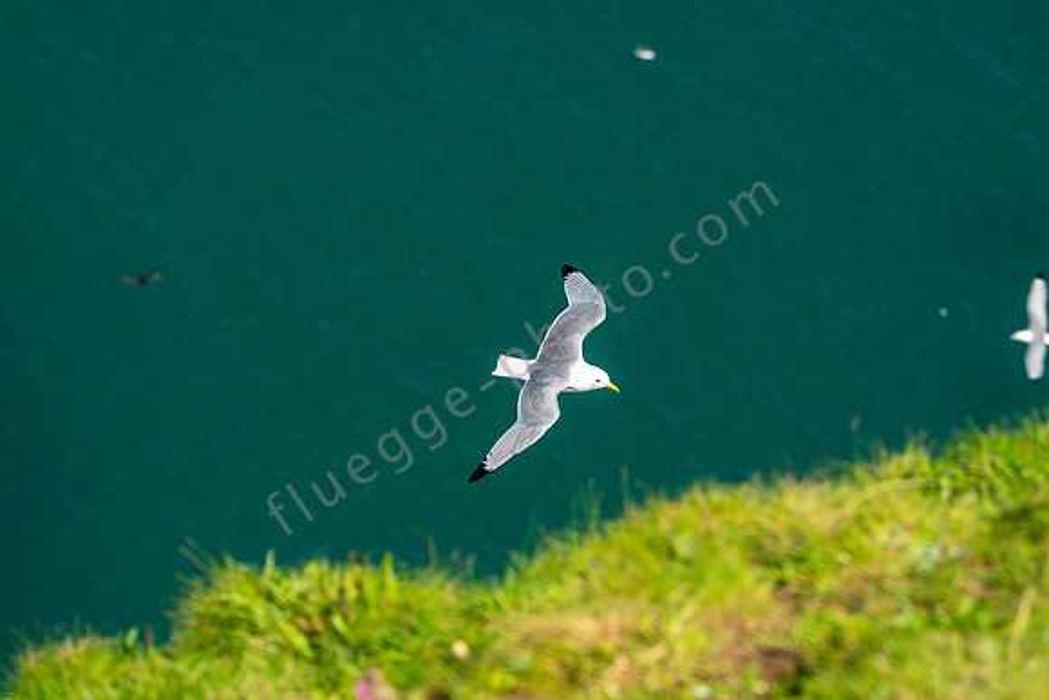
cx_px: 524
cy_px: 350
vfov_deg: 4.9
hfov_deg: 7.4
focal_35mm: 280
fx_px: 8160
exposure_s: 1/640
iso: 1600
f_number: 10
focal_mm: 280
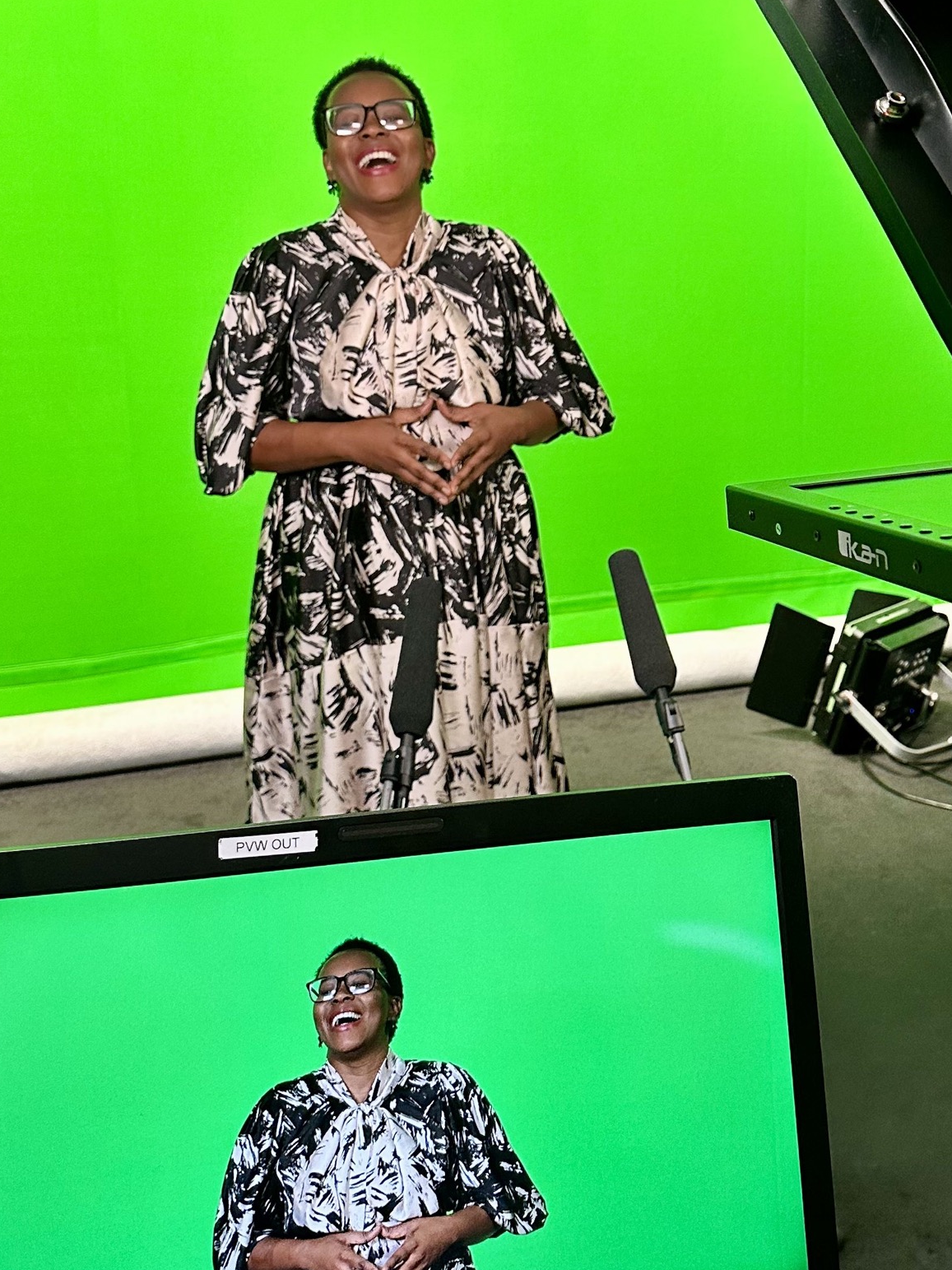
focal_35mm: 28
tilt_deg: -12.3
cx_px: 400
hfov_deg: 49.5
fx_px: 1027
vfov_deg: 63.4
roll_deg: +0.0
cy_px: 682
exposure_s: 1/119
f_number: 1.78
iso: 250
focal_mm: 6.86
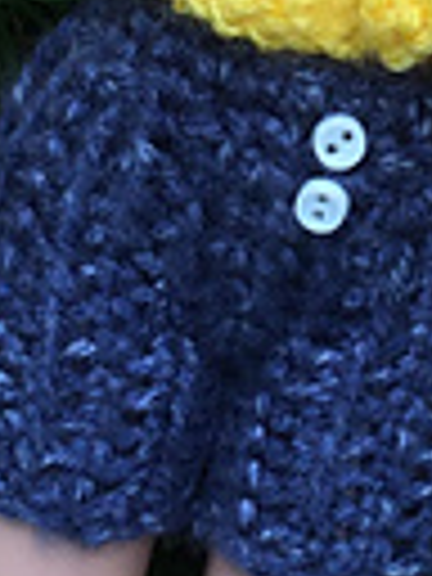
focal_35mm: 145
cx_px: 369
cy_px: -369
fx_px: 2413
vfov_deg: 12.7
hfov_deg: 10.2
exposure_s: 1/507
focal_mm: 4.15
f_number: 2.2
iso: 32
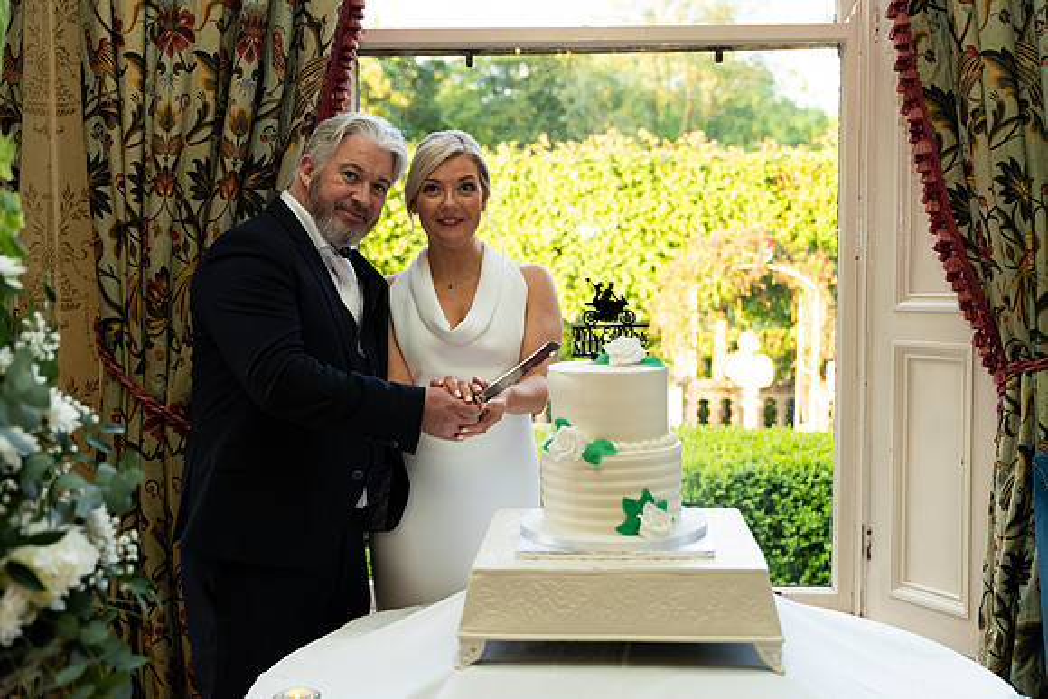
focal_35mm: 40
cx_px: 524
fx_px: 1165
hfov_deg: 48.4
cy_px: 350
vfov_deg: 33.4
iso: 800
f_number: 2.8
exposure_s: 1/200
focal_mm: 40
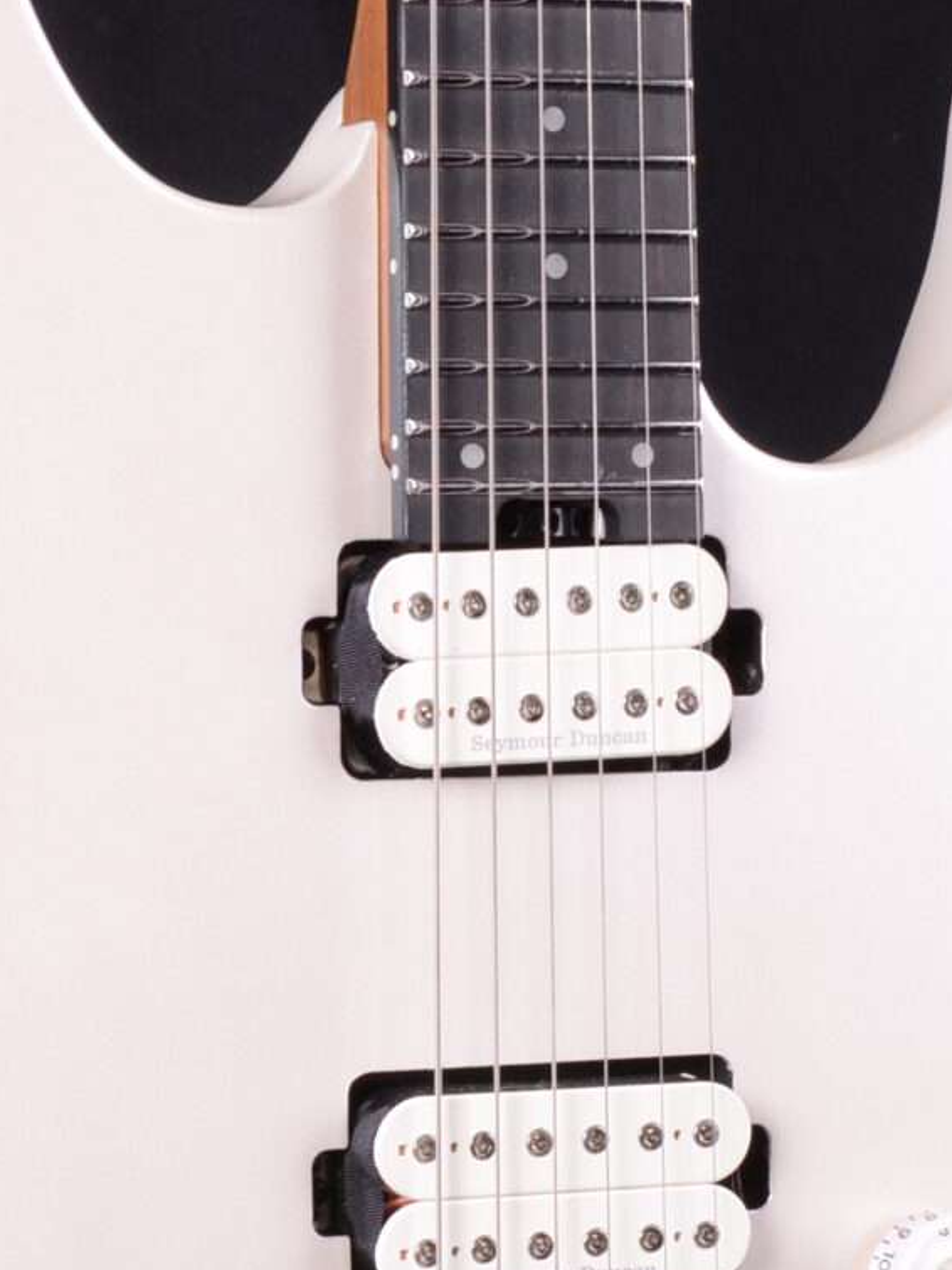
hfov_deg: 8.9
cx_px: 476
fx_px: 6089
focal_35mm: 166
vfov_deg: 11.9
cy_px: 1046
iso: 200
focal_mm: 34
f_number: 13
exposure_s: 1/200
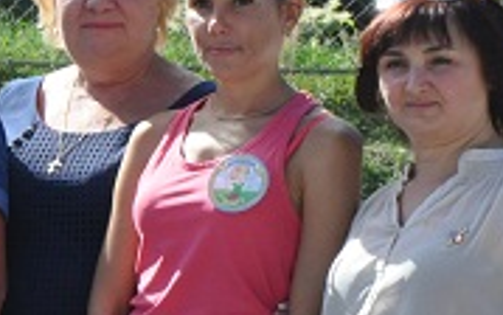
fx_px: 5019
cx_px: -540
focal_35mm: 366
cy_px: 326
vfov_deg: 3.6
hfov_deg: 5.6
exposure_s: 1/640
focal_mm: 50
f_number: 13
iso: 1000
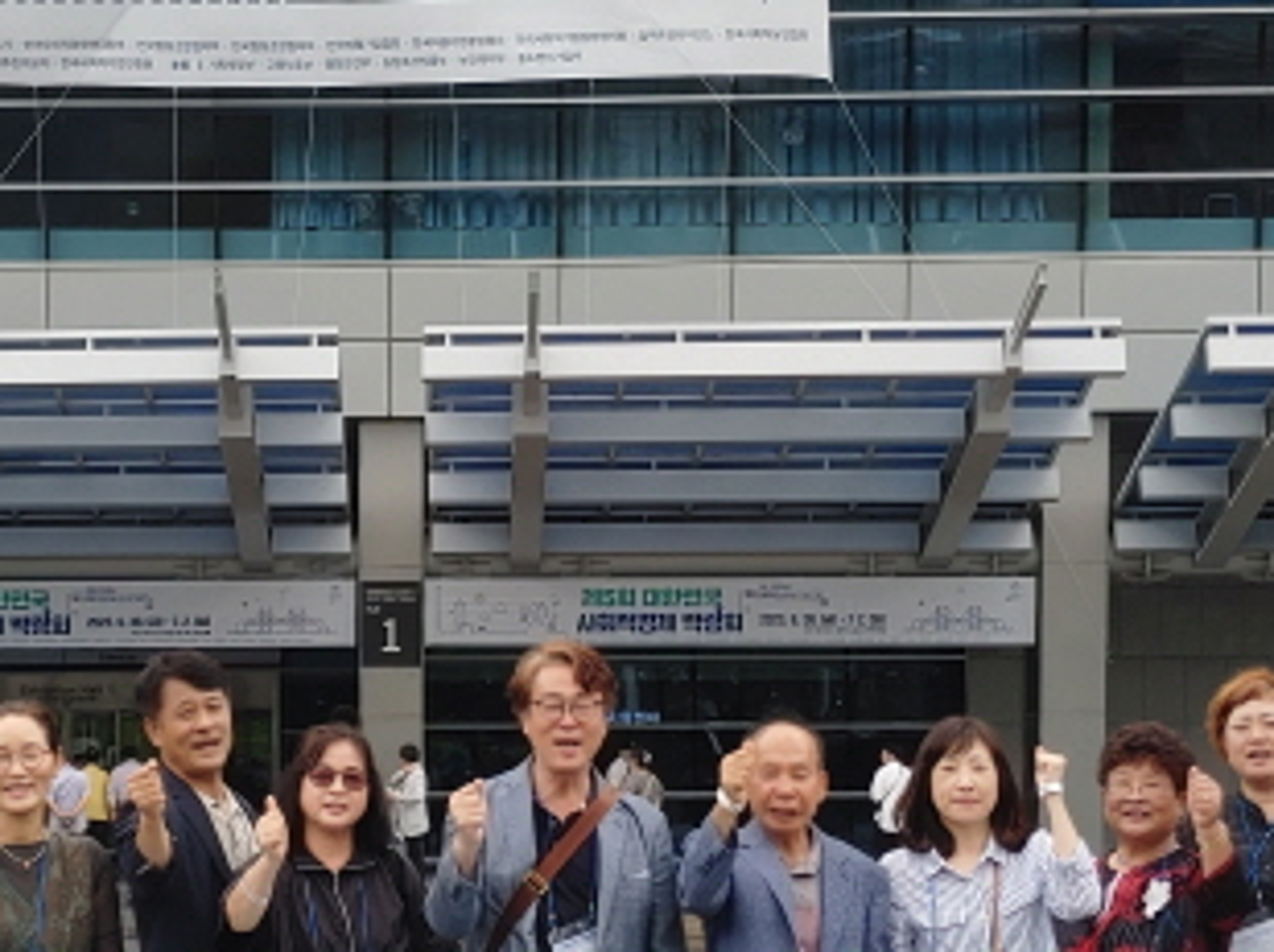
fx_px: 3308
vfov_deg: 16.4
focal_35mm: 90
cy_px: 431
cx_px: 334
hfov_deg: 21.6
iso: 50
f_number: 1.8
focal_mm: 4.36
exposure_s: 1/746
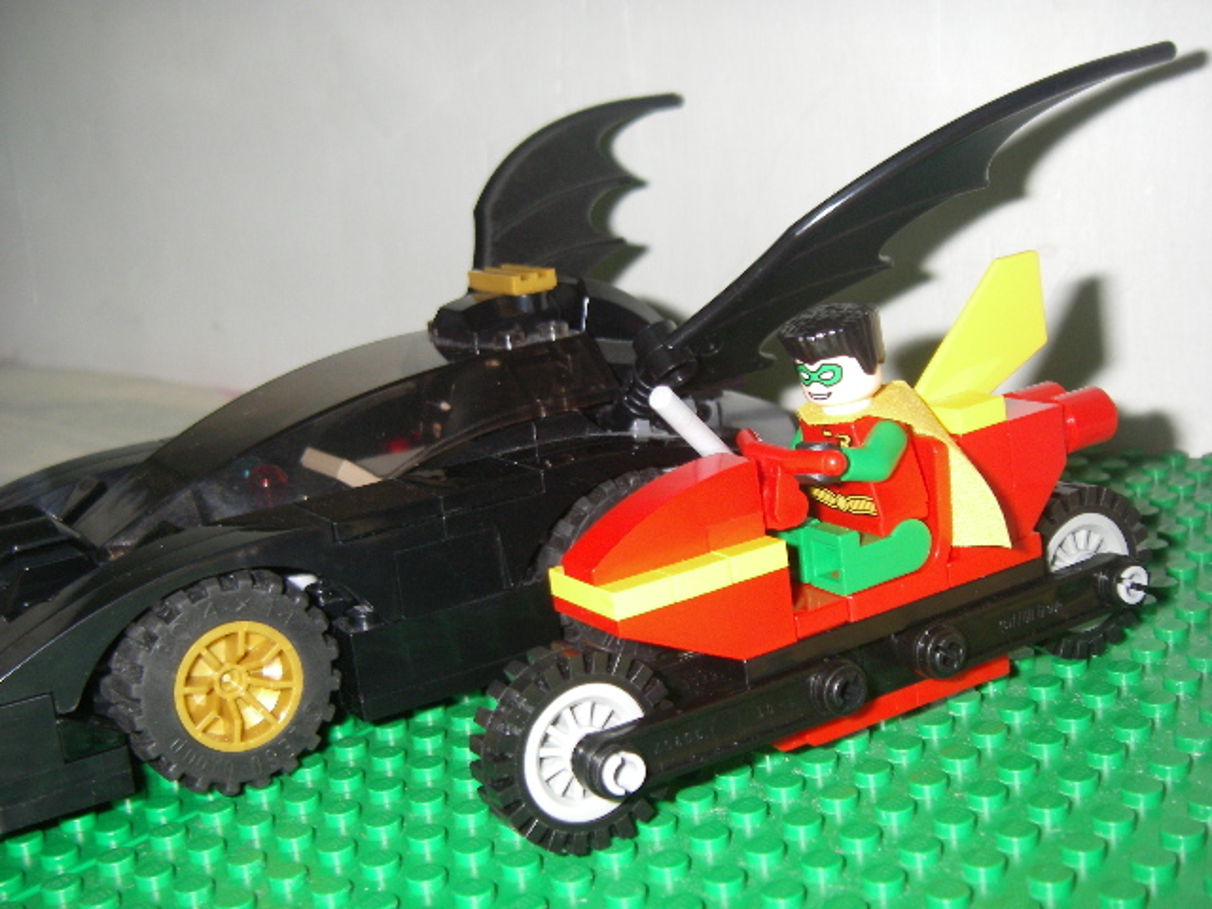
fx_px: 1716
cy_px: 454
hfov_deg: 38.9
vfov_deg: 29.7
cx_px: 606
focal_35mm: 49
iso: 160
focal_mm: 8.1
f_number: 3.5
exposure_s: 1/50
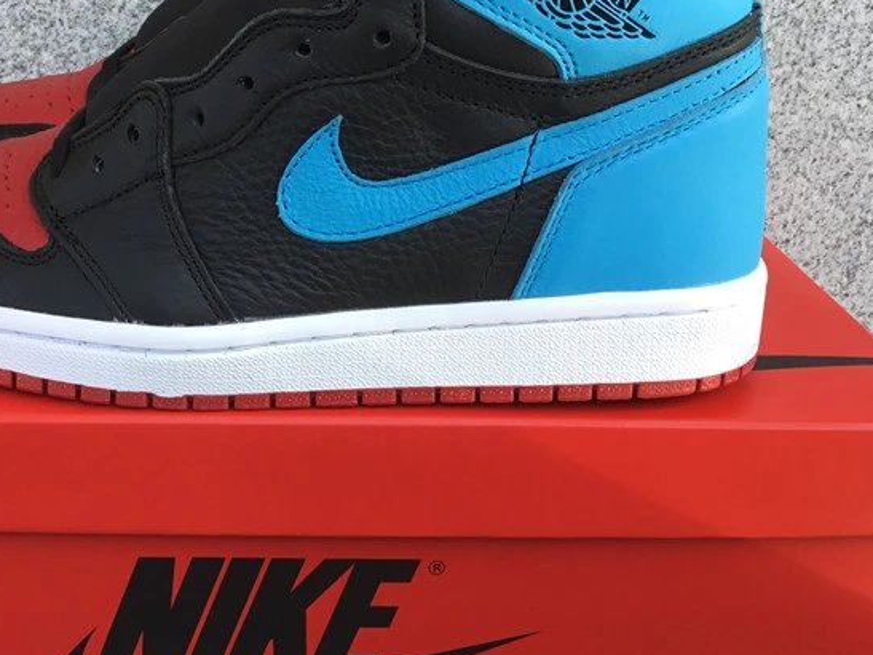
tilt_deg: -19.5
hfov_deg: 37.0
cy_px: 269
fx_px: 1286
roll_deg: -0.2
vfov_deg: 28.5
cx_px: 275
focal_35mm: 51
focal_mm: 3.3
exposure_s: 1/100
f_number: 2.4
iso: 25
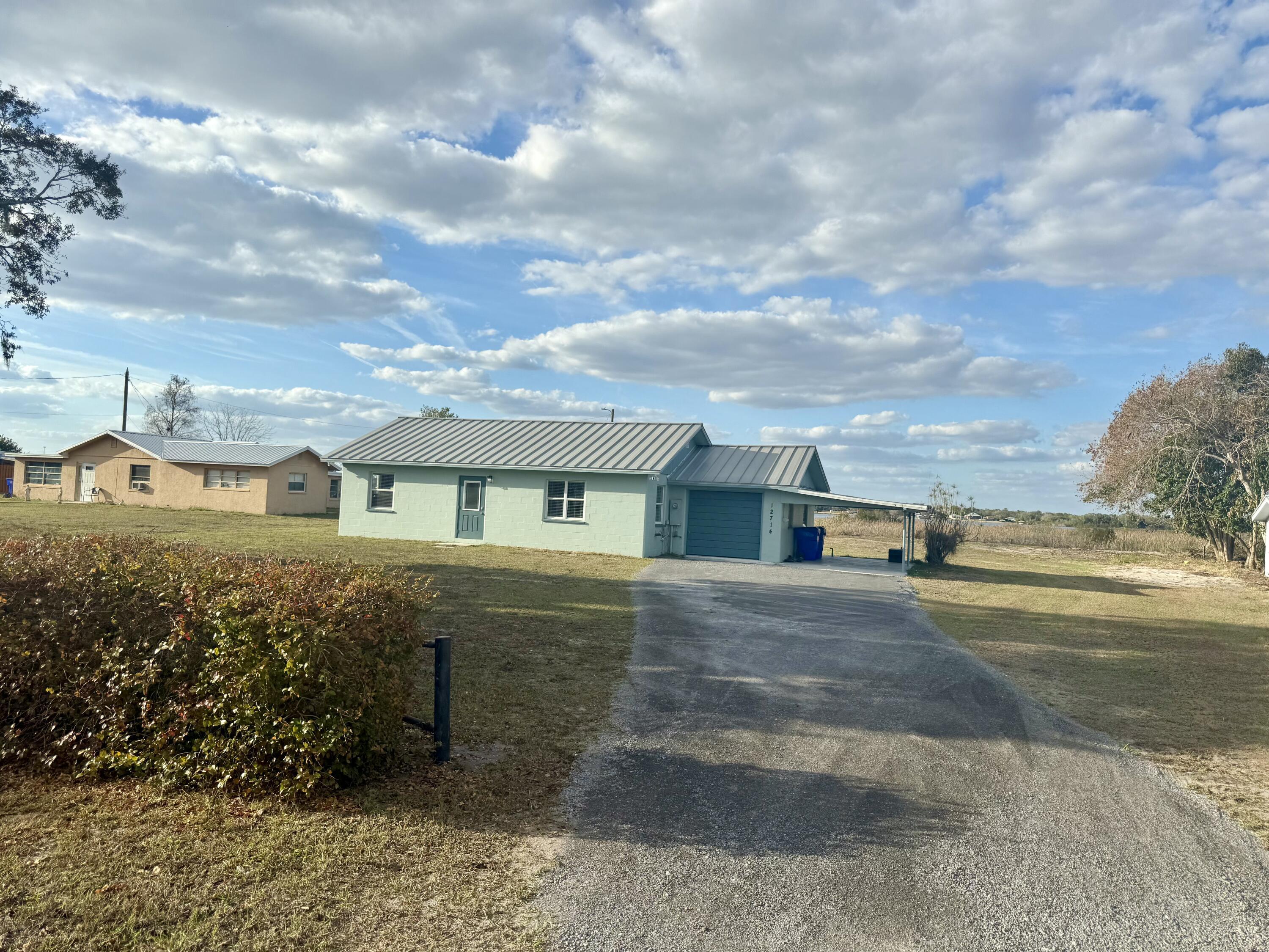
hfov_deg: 71.6
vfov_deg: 56.8
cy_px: 476
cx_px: 634
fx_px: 880
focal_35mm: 24
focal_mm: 6.76
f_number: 1.78
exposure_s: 1/4975
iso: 80
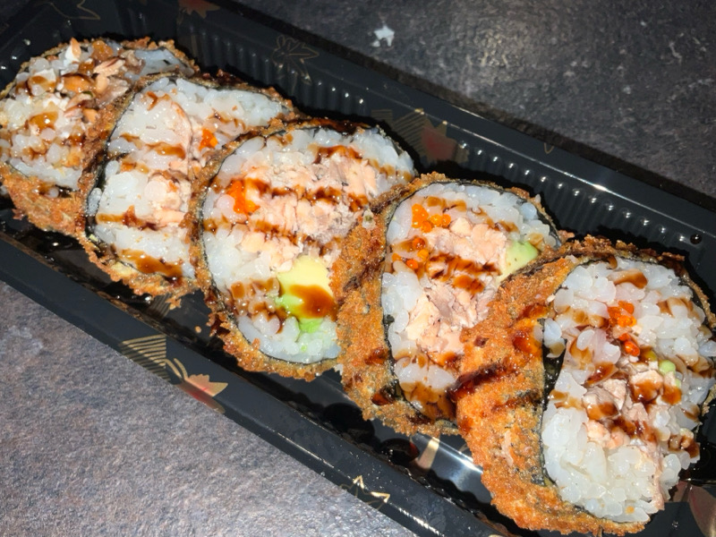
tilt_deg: -62.4
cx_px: 358
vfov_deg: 48.2
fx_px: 600
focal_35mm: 29
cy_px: 268
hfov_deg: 61.7
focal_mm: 3
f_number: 1.8
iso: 16
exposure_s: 1/134
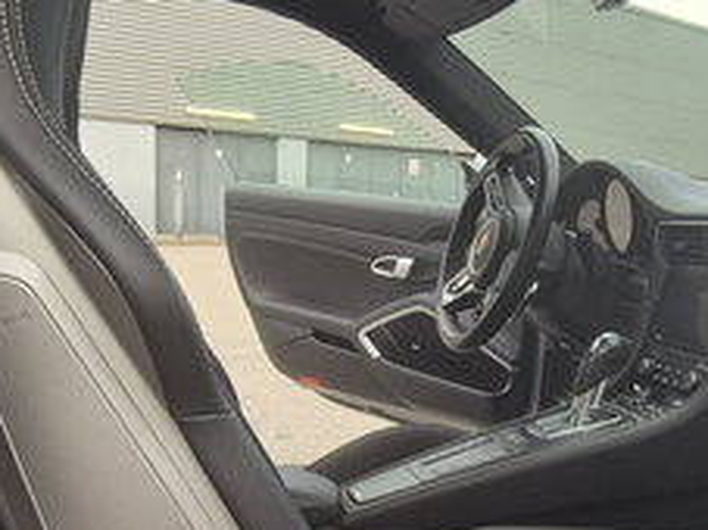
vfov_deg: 32.5
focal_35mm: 44
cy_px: 371
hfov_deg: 42.2
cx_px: 490
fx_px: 899
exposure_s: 1/464
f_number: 2.2
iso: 50
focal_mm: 2.2
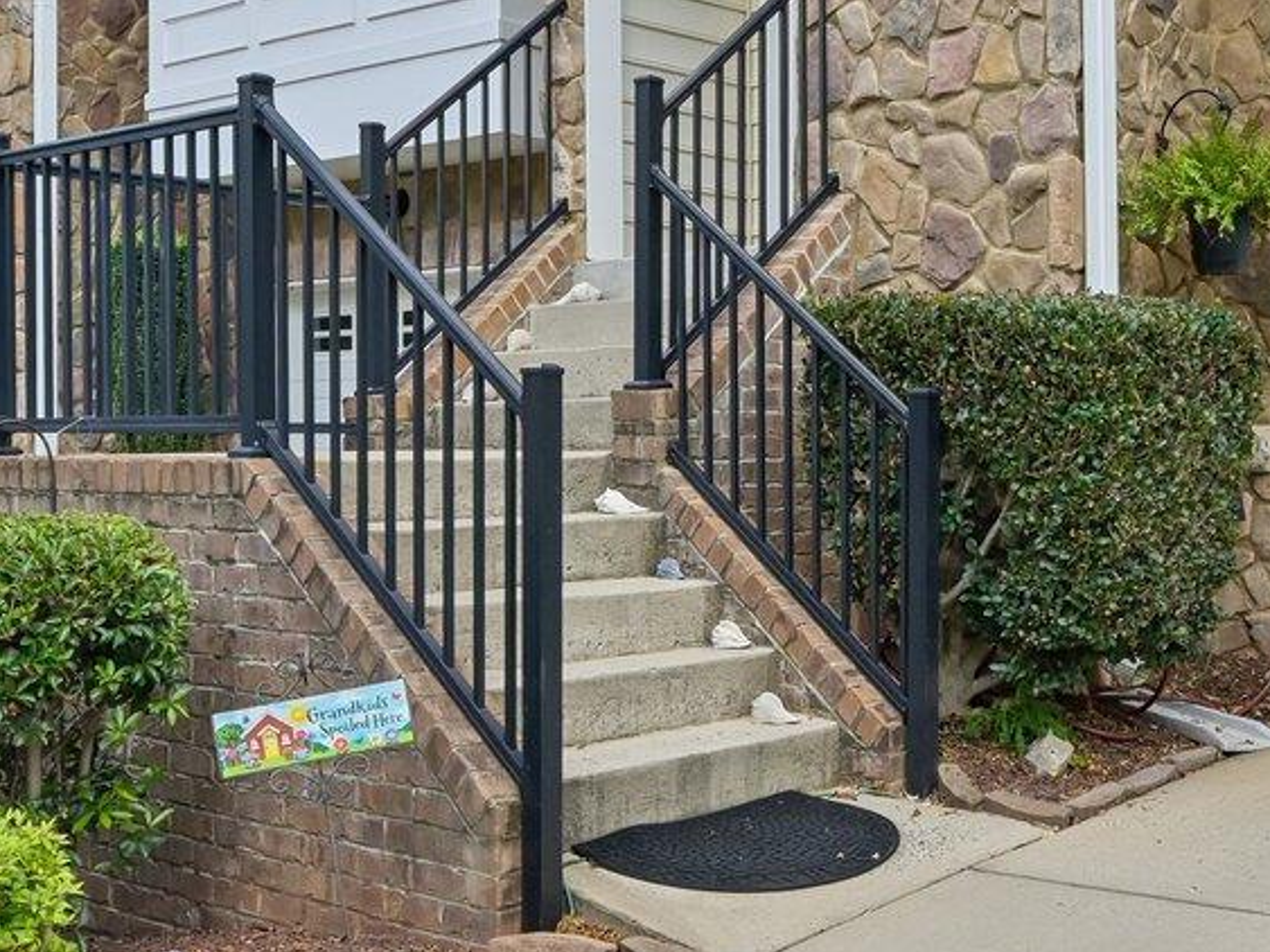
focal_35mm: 49
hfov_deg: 38.2
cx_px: 898
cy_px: 491
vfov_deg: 29.7
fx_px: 1797
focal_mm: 14
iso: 100
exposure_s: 1/160
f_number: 8
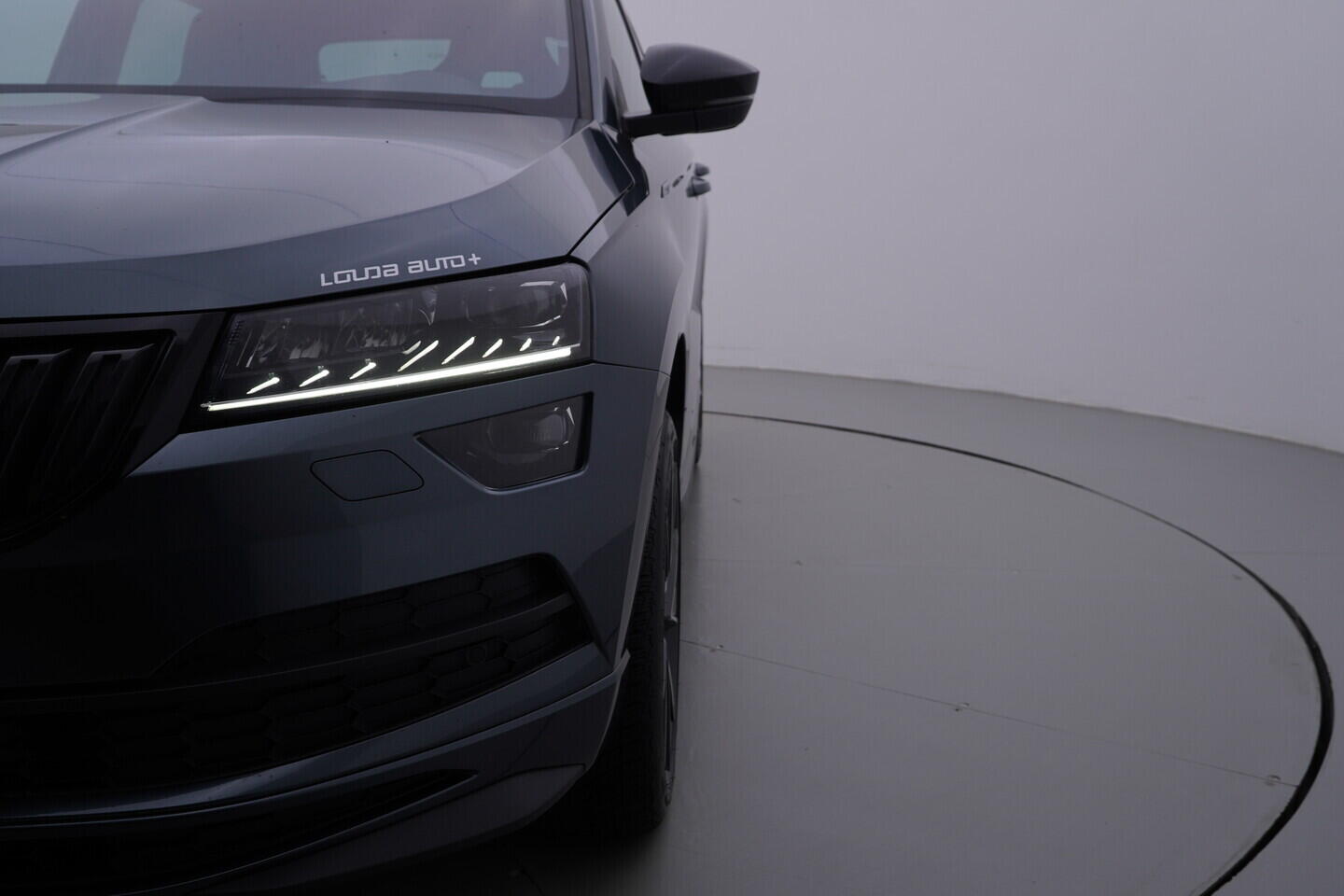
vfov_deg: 36.9
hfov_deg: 53.1
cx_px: 672
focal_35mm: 36
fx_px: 1344
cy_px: 448
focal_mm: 24
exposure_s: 1/125
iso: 125
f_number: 5
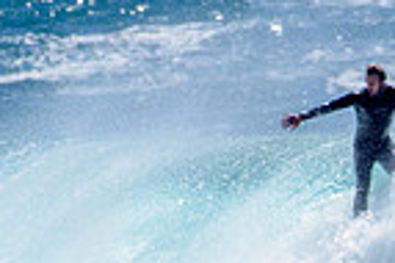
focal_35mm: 2492
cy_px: 238
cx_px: 425
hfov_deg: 0.8
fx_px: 27311
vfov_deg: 0.6
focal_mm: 500
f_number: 5.6
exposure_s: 1/2000
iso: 90
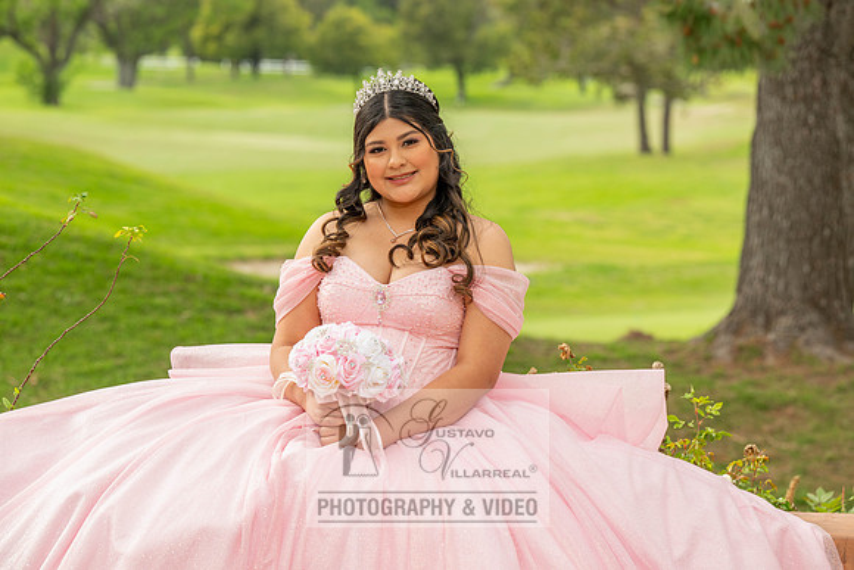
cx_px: 427
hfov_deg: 13.2
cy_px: 285
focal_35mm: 155
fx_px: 3678
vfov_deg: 8.9
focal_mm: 155
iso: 320
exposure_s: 1/200
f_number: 6.3
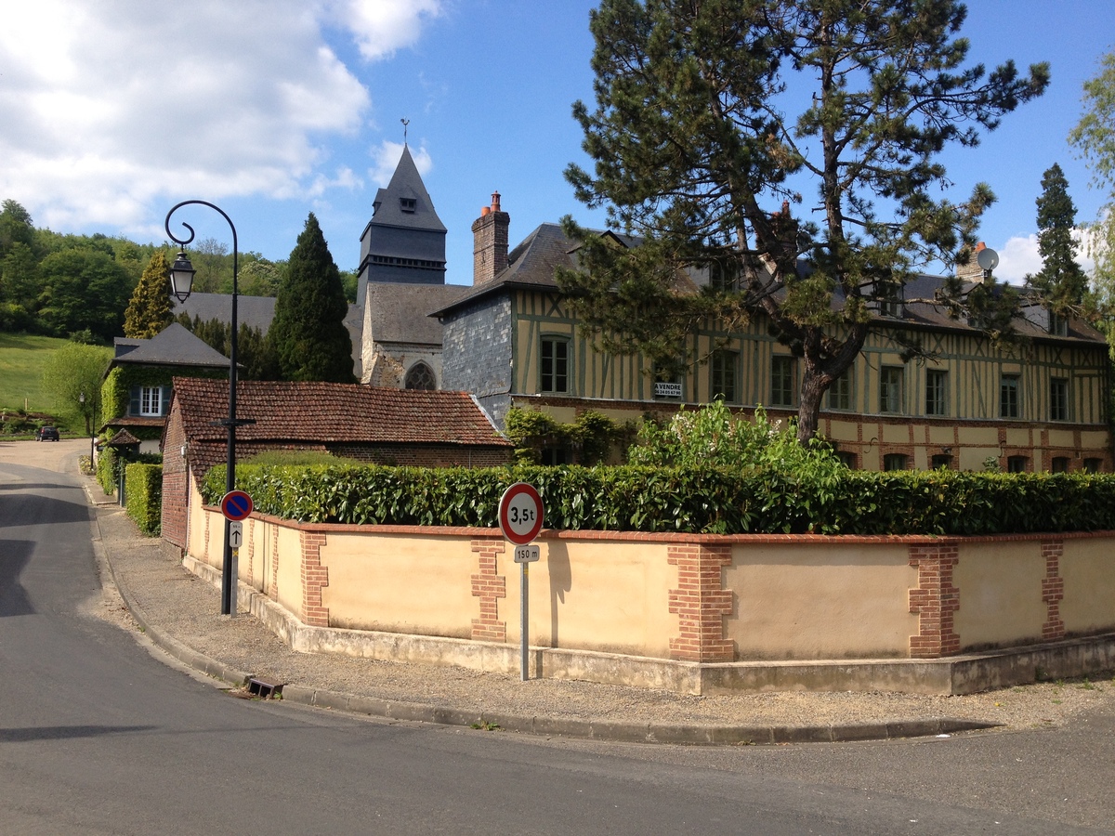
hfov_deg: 52.6
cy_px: 418
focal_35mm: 35
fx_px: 1127
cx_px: 558
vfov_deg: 40.7
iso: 50
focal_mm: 4.28
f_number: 2.4
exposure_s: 1/1126
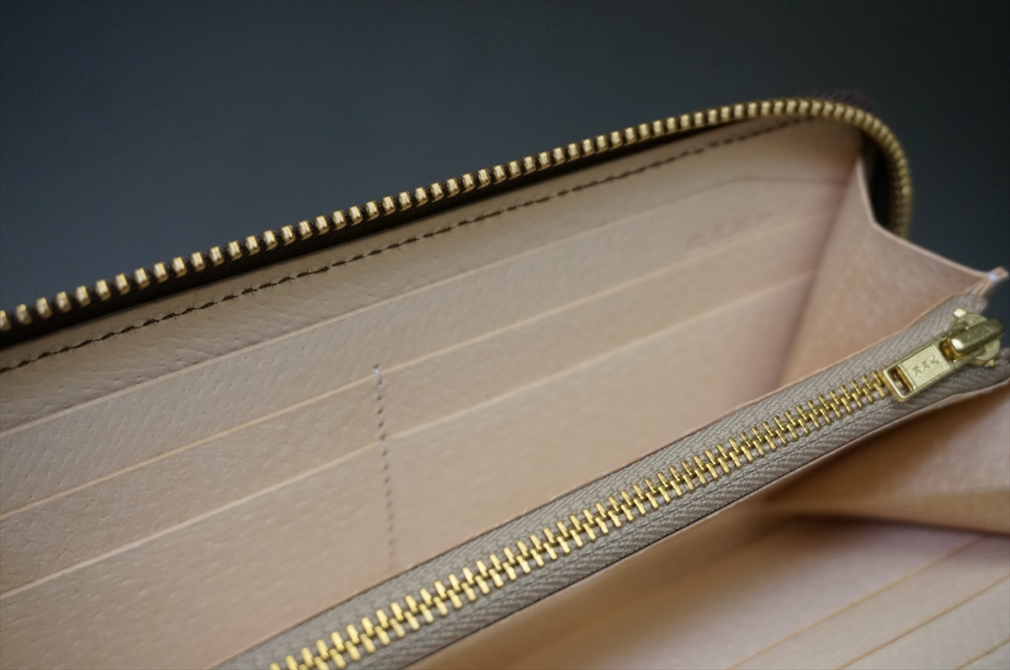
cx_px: 505
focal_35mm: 46
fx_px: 1302
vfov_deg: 28.8
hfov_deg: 42.4
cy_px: 335
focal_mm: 31
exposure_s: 1/160
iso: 1000
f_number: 5
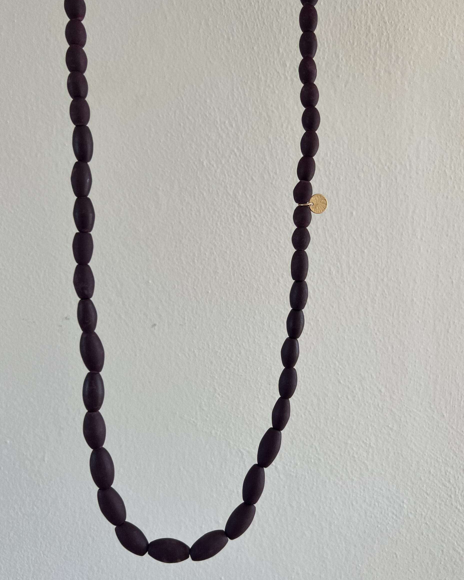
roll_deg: +0.7
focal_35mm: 28
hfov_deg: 51.5
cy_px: 301
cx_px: 232
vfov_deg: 62.2
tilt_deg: -6.7
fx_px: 481
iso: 40
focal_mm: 5.7
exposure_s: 1/121
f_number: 1.5
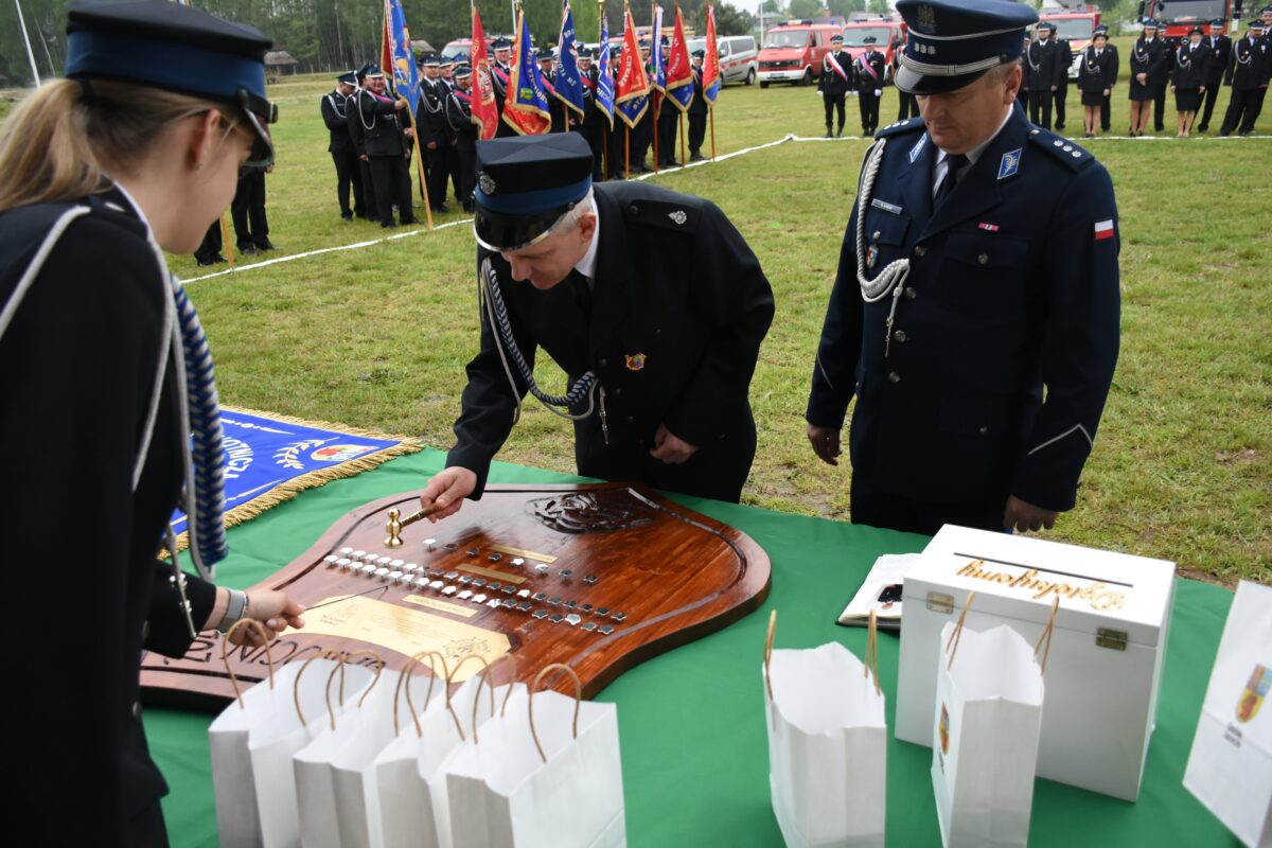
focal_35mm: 30
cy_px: 424
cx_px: 636
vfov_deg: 43.6
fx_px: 1060
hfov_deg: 61.9
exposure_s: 1/1000
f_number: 3.5
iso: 800
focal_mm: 20
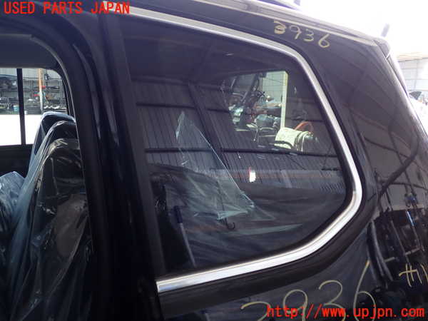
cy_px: 160
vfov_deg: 46.8
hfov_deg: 60.0
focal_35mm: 30
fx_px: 371
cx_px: 214
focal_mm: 5.4
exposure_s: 1/80
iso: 100
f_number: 2.3
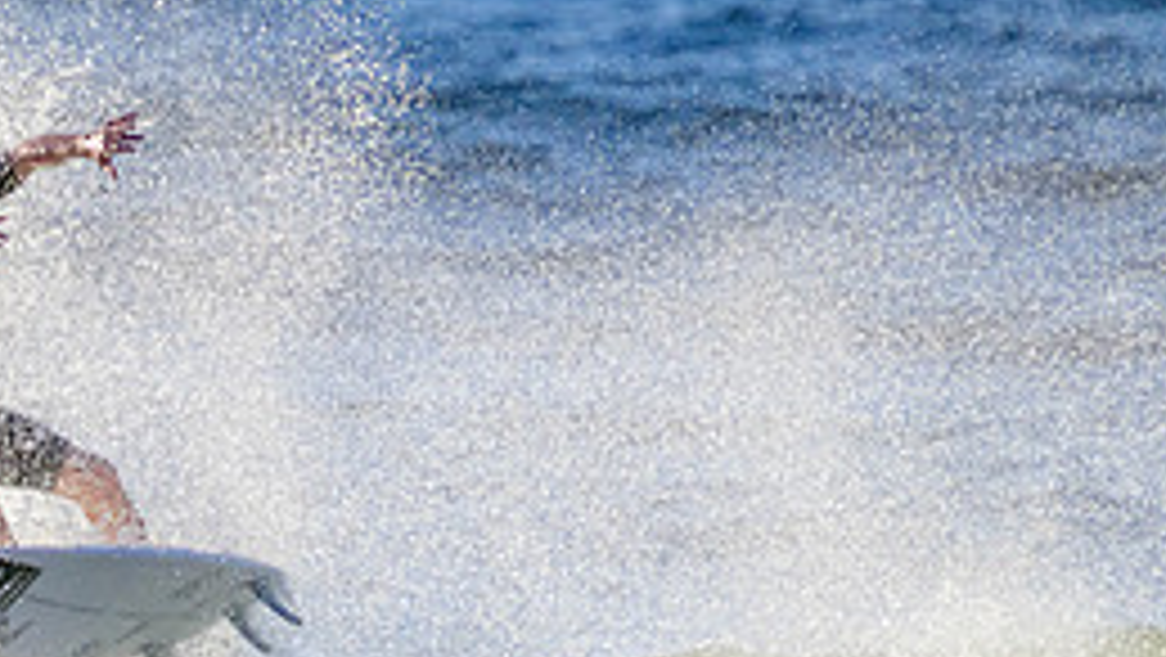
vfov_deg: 0.6
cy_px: 882
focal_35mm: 1922
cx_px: 0
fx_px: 59454
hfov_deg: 1.1
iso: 1100
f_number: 11
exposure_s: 1/2000
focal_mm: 800
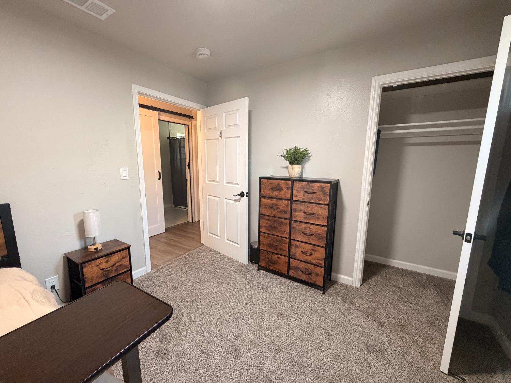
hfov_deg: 102.1
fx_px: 207
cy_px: 192
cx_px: 256
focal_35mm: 14
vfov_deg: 85.7
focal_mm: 2.22
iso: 400
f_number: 2.2
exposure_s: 1/60
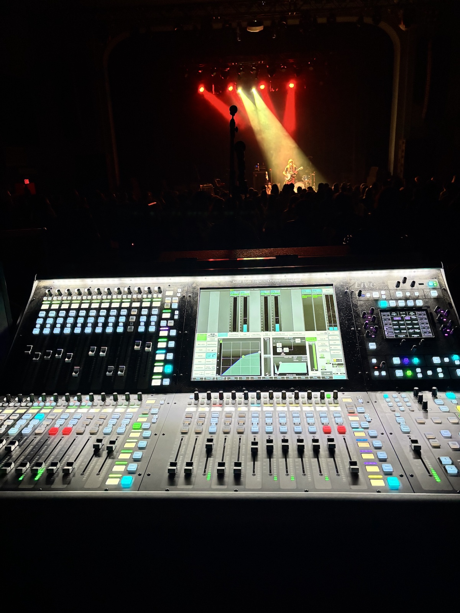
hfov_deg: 53.1
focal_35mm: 26
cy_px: 306
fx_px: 461
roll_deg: +1.9
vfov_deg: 67.3
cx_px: 230
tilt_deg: -17.0
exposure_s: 1/60
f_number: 1.6
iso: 320
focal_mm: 5.96
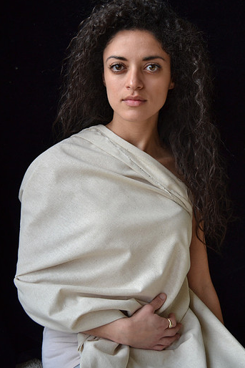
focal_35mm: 44
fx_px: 449
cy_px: 163
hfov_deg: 30.5
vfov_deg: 44.4
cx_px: 130
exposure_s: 1/100
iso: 400
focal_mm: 26
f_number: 5
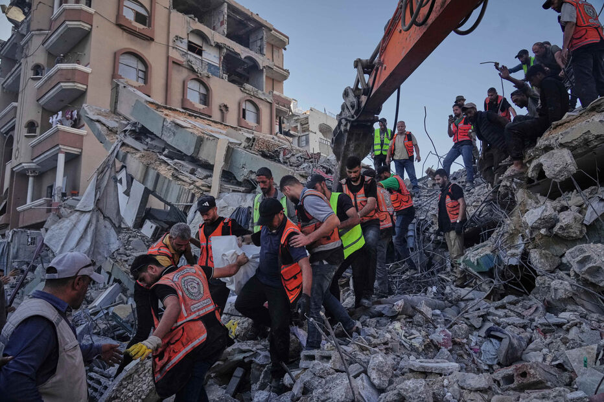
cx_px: 302
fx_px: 403
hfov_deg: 73.8
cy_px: 201
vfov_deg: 53.1
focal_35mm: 24
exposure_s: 1/2000
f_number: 6.3
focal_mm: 24
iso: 1250
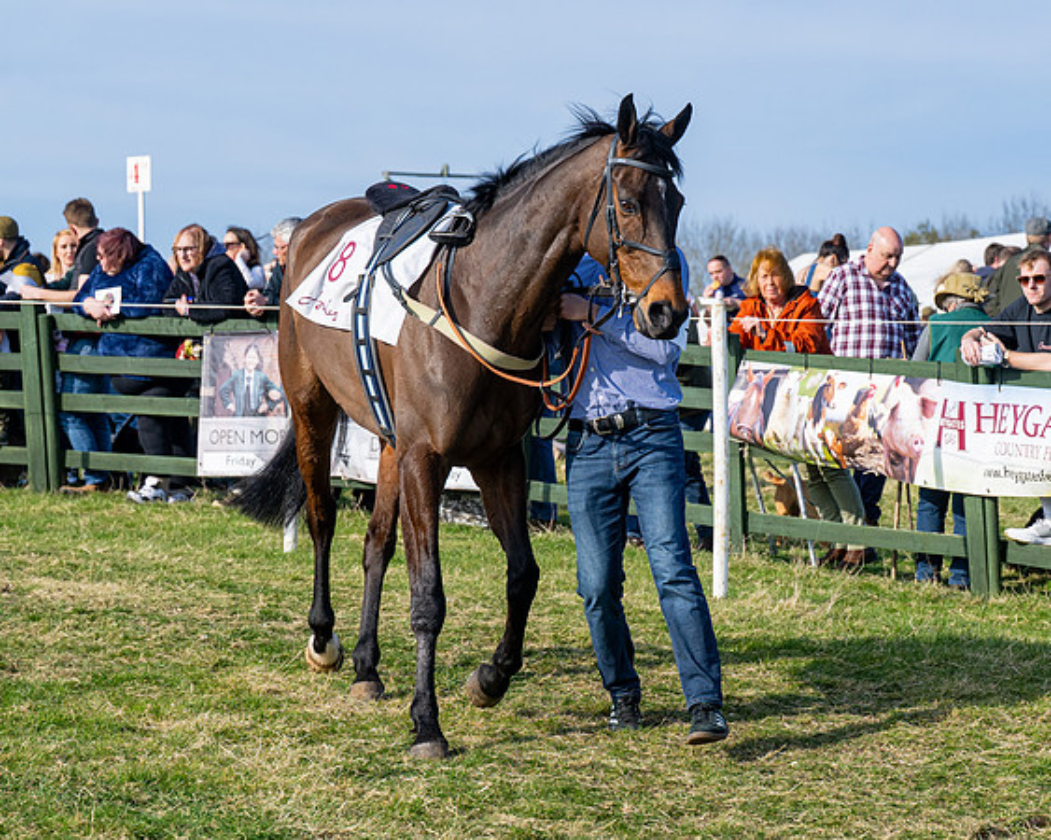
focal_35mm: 124
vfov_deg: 12.4
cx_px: 579
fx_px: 3852
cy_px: 424
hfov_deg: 15.5
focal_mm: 70
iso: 200
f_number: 4.5
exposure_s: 1/1600
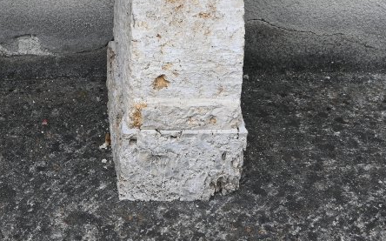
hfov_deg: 22.0
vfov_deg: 14.2
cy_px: 8
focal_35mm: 91
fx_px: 957
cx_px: 1
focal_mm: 22
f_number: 5
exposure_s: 1/250
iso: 200
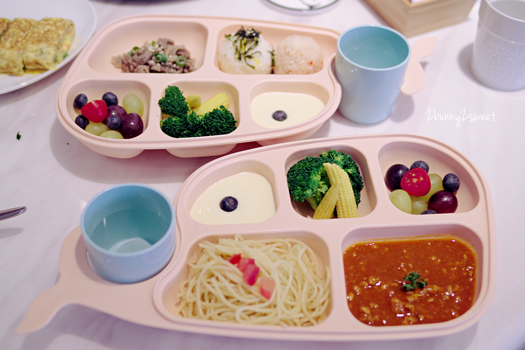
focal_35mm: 46
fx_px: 678
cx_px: 262
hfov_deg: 42.3
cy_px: 175
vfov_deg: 28.9
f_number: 2.5
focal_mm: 31
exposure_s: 1/100
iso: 100
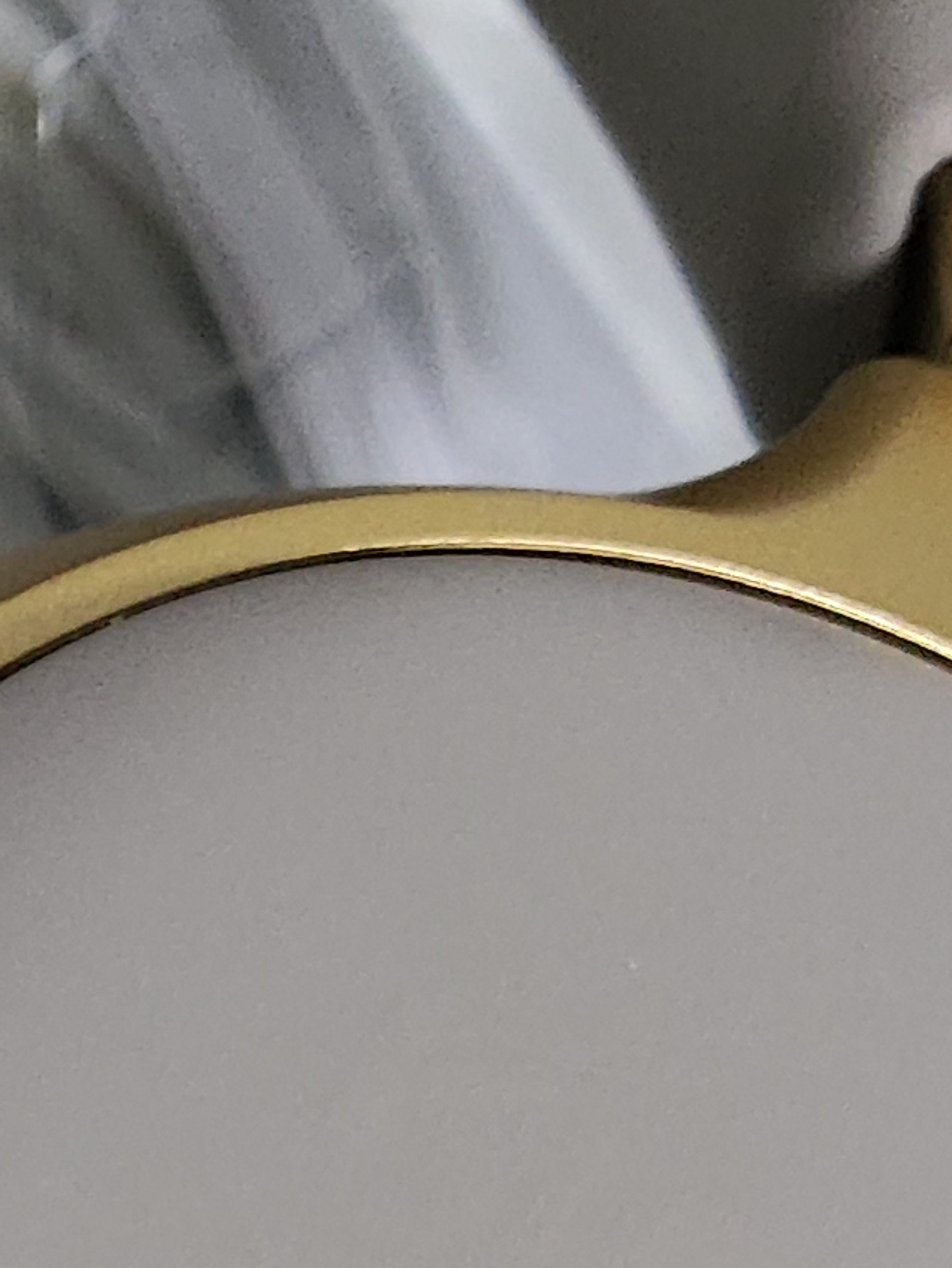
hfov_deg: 10.4
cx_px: -1007
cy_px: 972
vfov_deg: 15.0
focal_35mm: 131
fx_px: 4800
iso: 680
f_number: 1.8
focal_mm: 4.68
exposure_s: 1/25
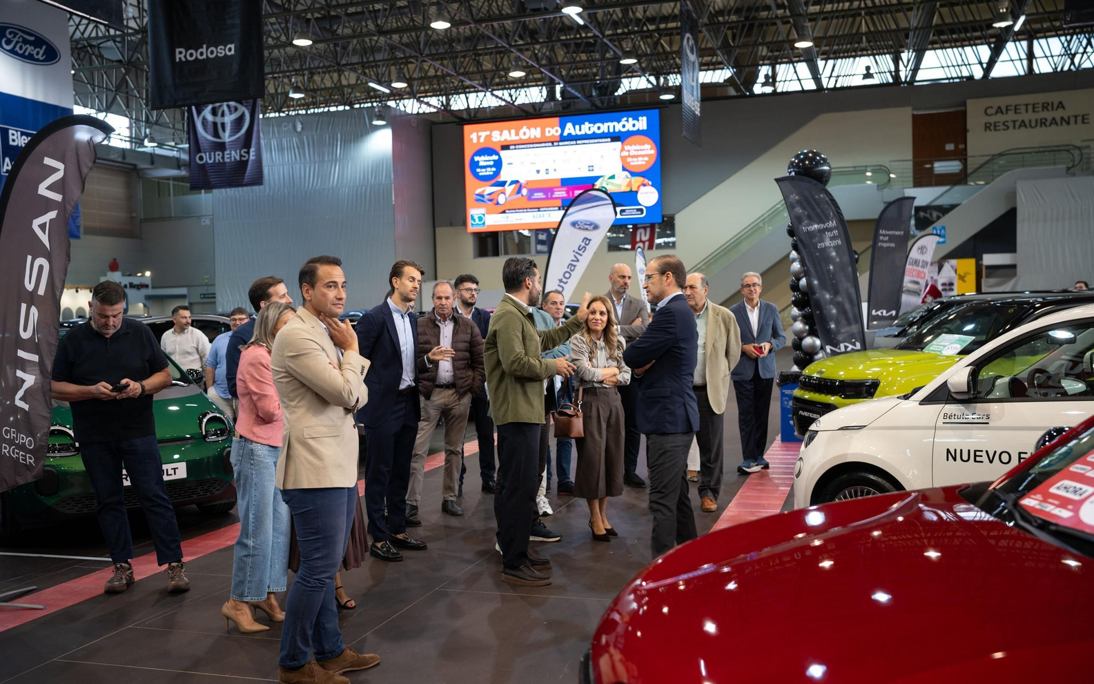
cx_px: 543
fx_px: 1073
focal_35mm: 36
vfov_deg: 35.3
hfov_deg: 54.0
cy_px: 366
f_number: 2.5
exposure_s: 1/100
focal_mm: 35
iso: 320
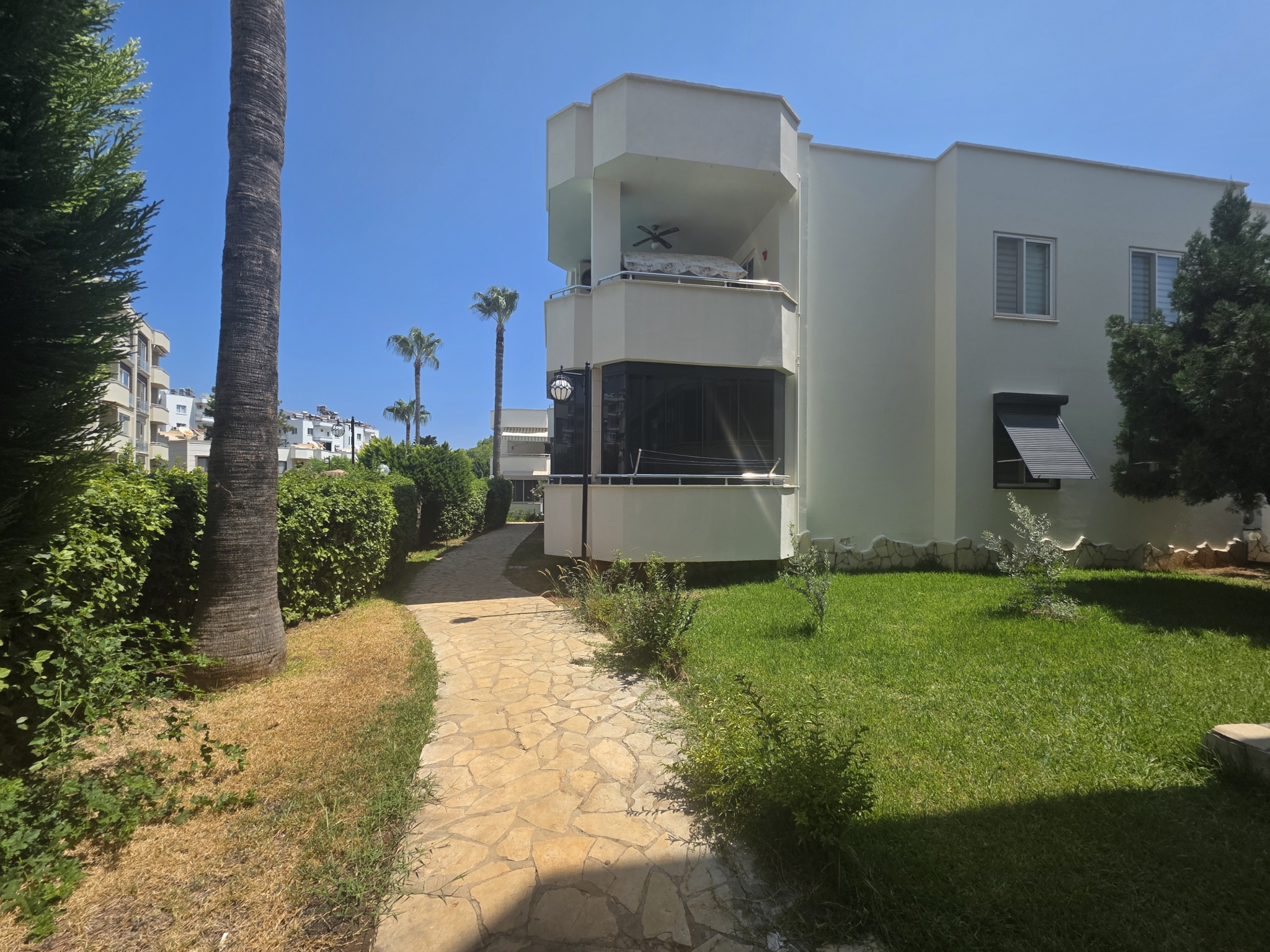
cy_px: 476
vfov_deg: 89.9
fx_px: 477
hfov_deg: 106.2
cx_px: 635
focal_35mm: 13
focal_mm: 2.2
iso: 40
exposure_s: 1/2436
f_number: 1.9
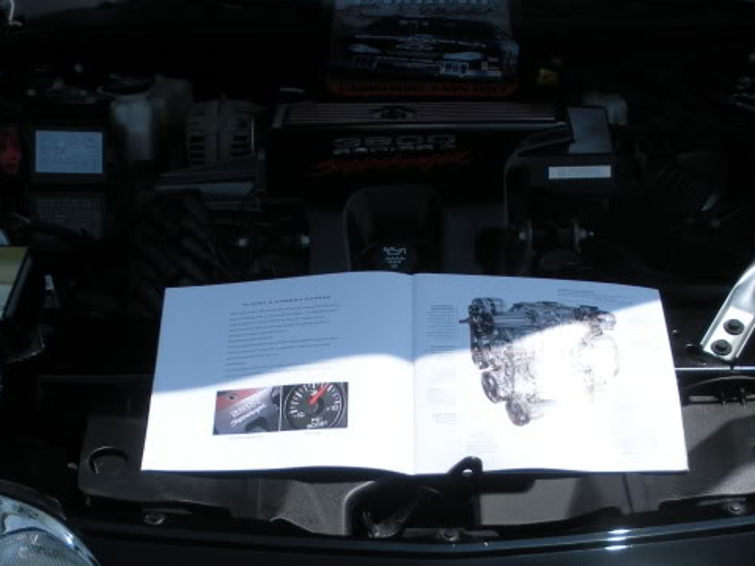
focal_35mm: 60
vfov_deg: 24.2
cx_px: 418
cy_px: 418
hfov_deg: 32.2
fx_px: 1309
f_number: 3.5
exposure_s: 1/1118
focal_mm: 6.3
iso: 64
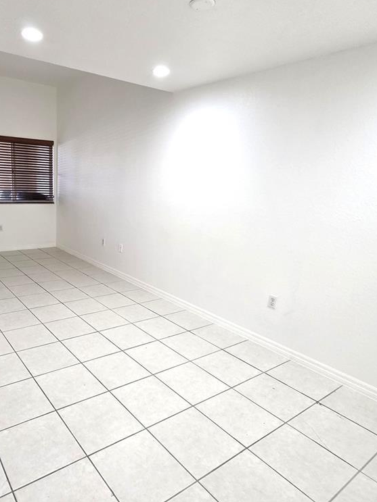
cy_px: 276
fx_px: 305
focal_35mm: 21
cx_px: 105
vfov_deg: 78.8
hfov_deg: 60.7
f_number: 1.9
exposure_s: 1/120
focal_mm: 2.2
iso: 160
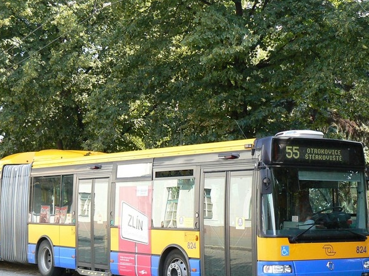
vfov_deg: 19.1
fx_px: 821
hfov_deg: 25.3
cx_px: 152
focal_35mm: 77
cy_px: 161
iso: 200
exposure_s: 1/400
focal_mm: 8.6
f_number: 2.8
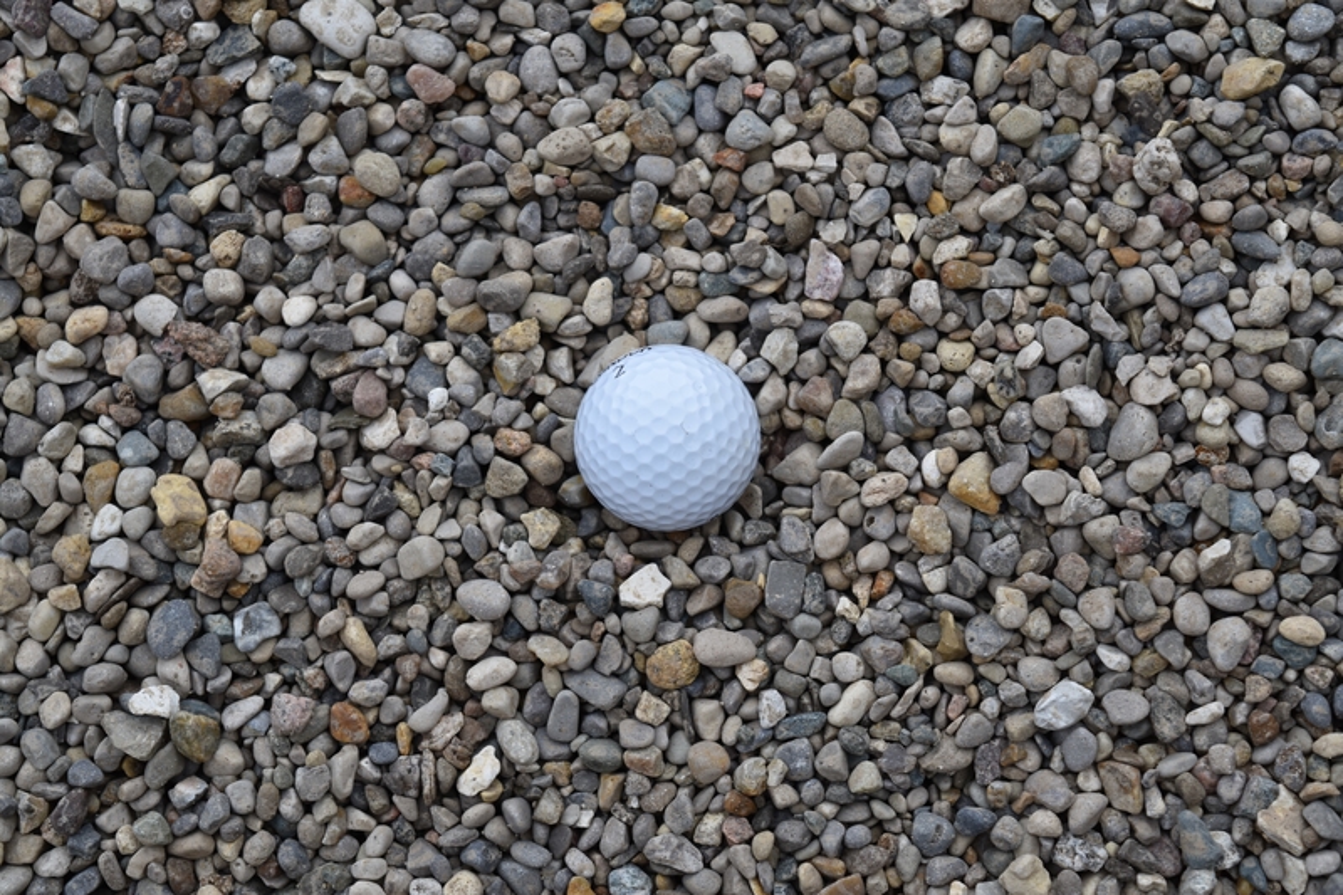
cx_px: 672
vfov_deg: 16.5
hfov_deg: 24.6
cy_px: 448
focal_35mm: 82
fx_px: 3077
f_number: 5.6
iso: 100
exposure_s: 1/125
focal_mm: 55
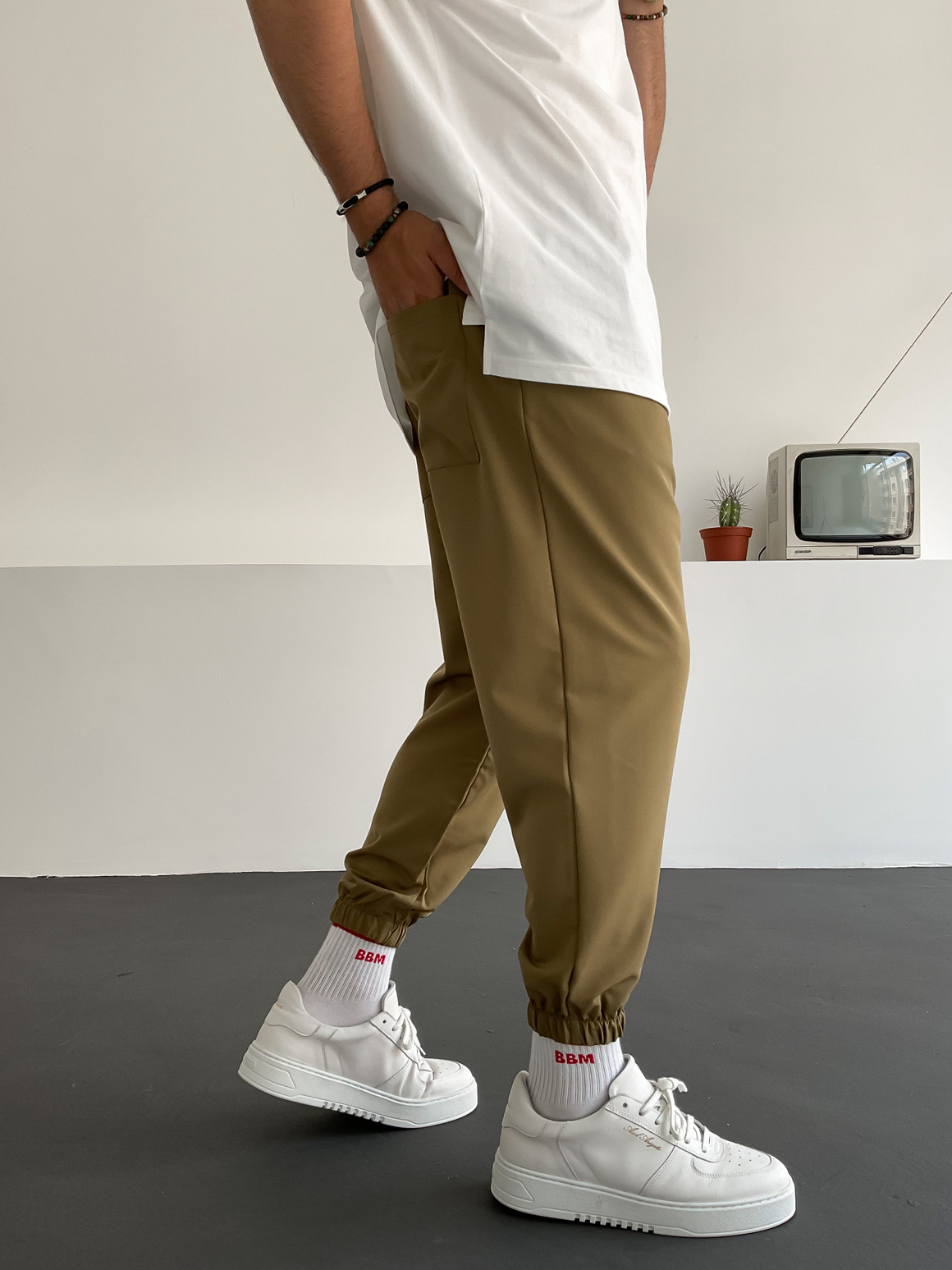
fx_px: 1100
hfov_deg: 46.8
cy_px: 654
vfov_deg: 60.0
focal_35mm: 30
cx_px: 466
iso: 32
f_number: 1.8
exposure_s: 1/120
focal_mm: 3
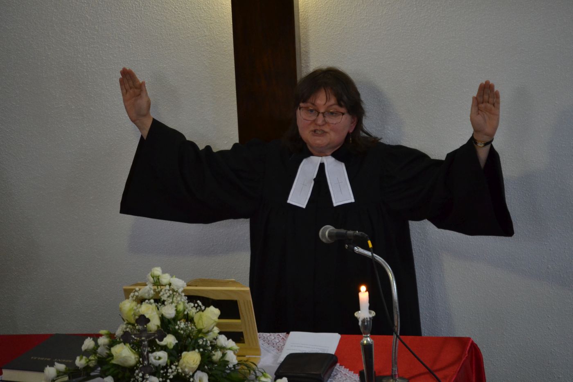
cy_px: 191
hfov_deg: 9.5
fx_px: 3461
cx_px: 286
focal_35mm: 218
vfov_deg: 6.3
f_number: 5
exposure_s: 1/200
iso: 1600
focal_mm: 145
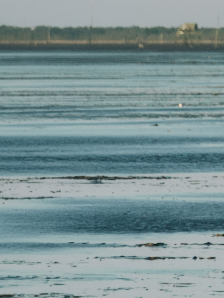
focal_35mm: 890
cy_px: 4
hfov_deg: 1.7
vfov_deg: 2.2
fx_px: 7676
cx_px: 863
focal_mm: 105
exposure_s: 1/1000
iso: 200
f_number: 5
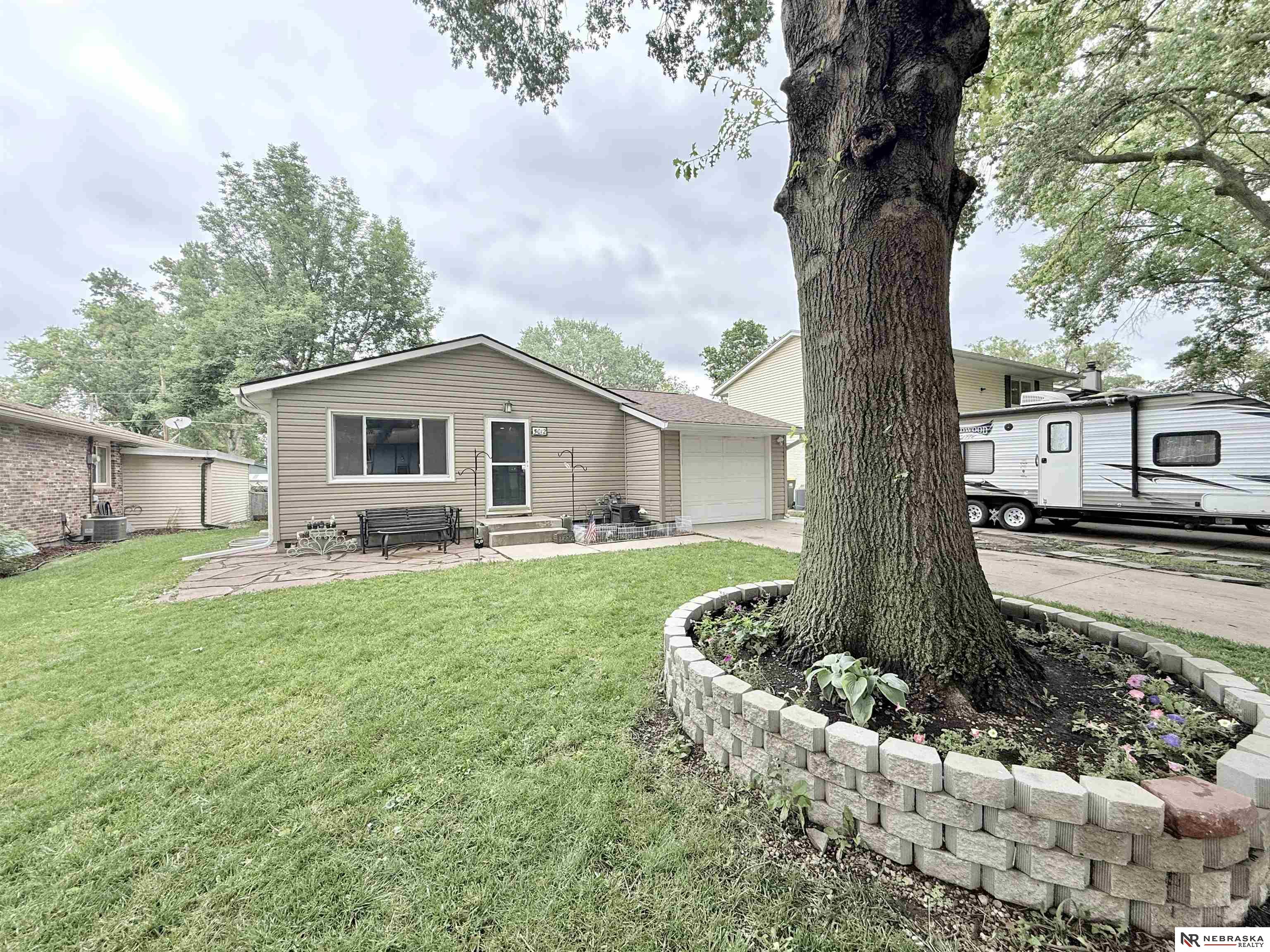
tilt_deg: +1.4
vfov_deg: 85.7
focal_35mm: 14
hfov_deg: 102.1
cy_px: 476
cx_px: 635
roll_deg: +1.2
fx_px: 514
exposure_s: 1/451
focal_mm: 2.22
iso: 64
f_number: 2.2
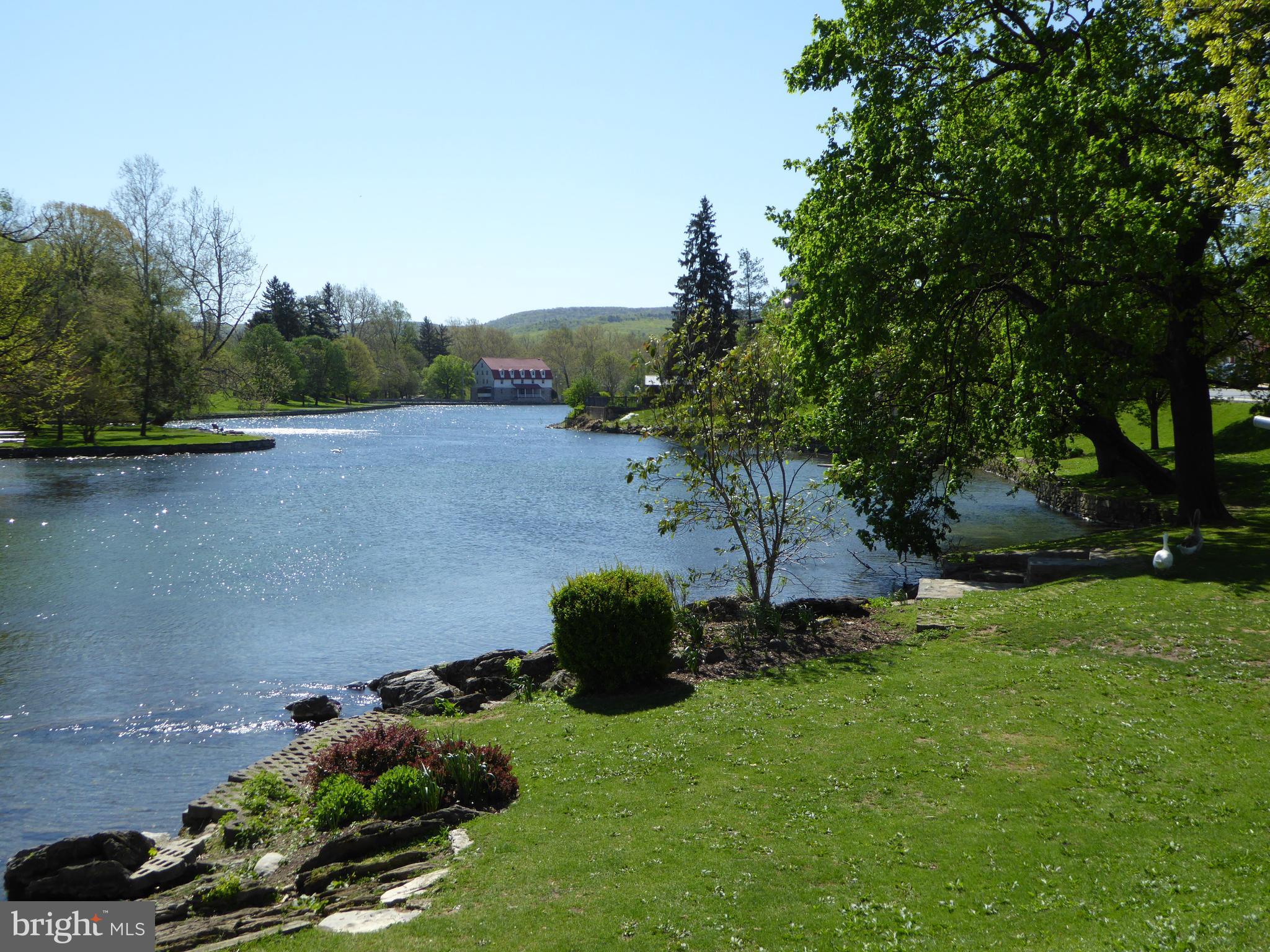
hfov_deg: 50.1
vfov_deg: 38.7
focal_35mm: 37
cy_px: 476
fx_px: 1357
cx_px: 635
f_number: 3.7
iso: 100
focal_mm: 6.7
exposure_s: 1/800
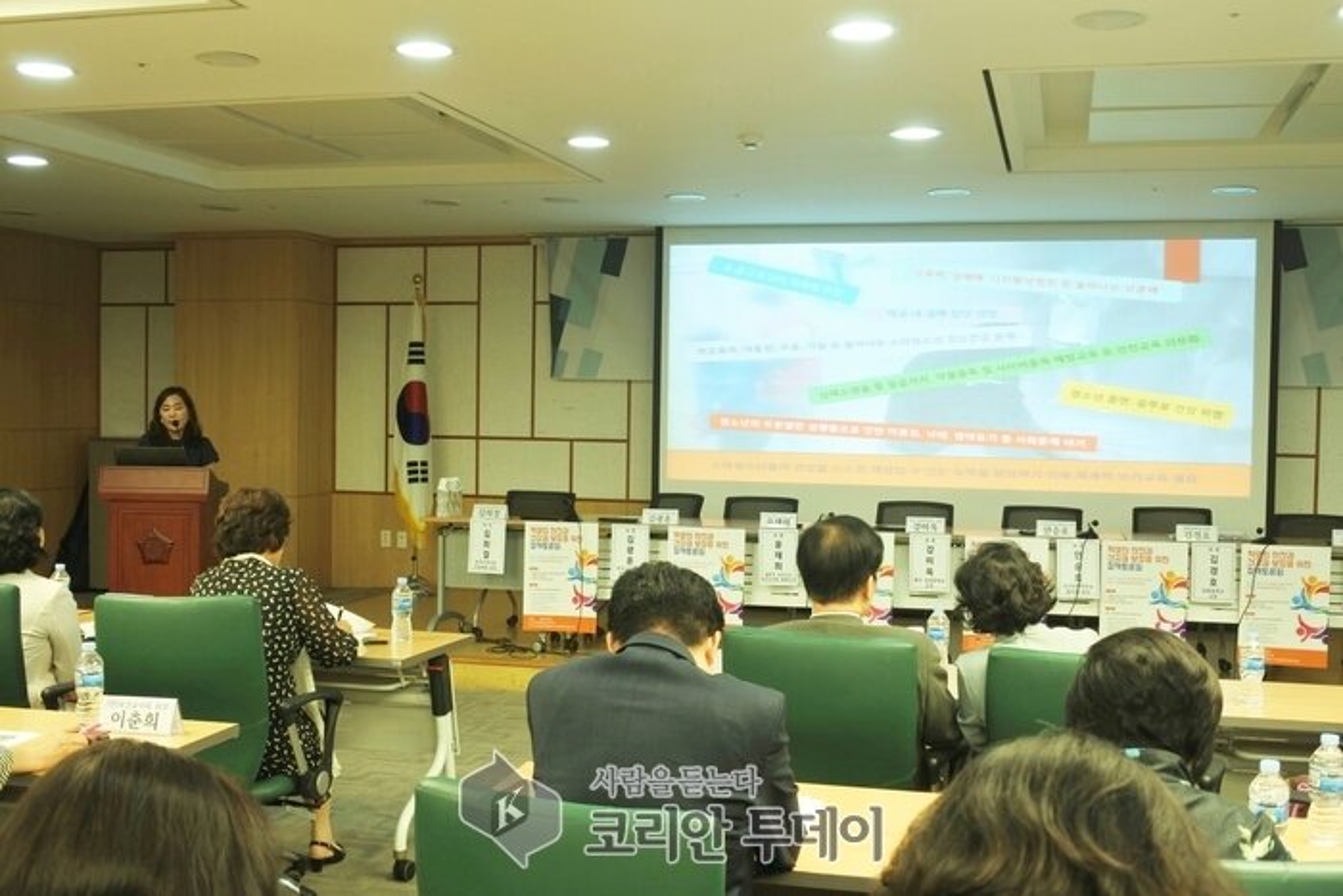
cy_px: 448
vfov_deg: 34.2
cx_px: 672
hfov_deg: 49.5
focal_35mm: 39
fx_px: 1455
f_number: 4.2
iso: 160
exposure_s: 1/25
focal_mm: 14.7
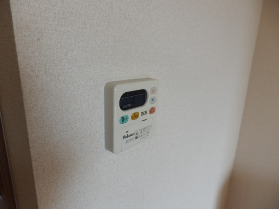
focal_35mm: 24
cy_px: 104
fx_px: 193
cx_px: 140
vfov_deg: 56.8
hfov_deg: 71.6
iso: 80
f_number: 3
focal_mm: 4.2
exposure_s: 1/40
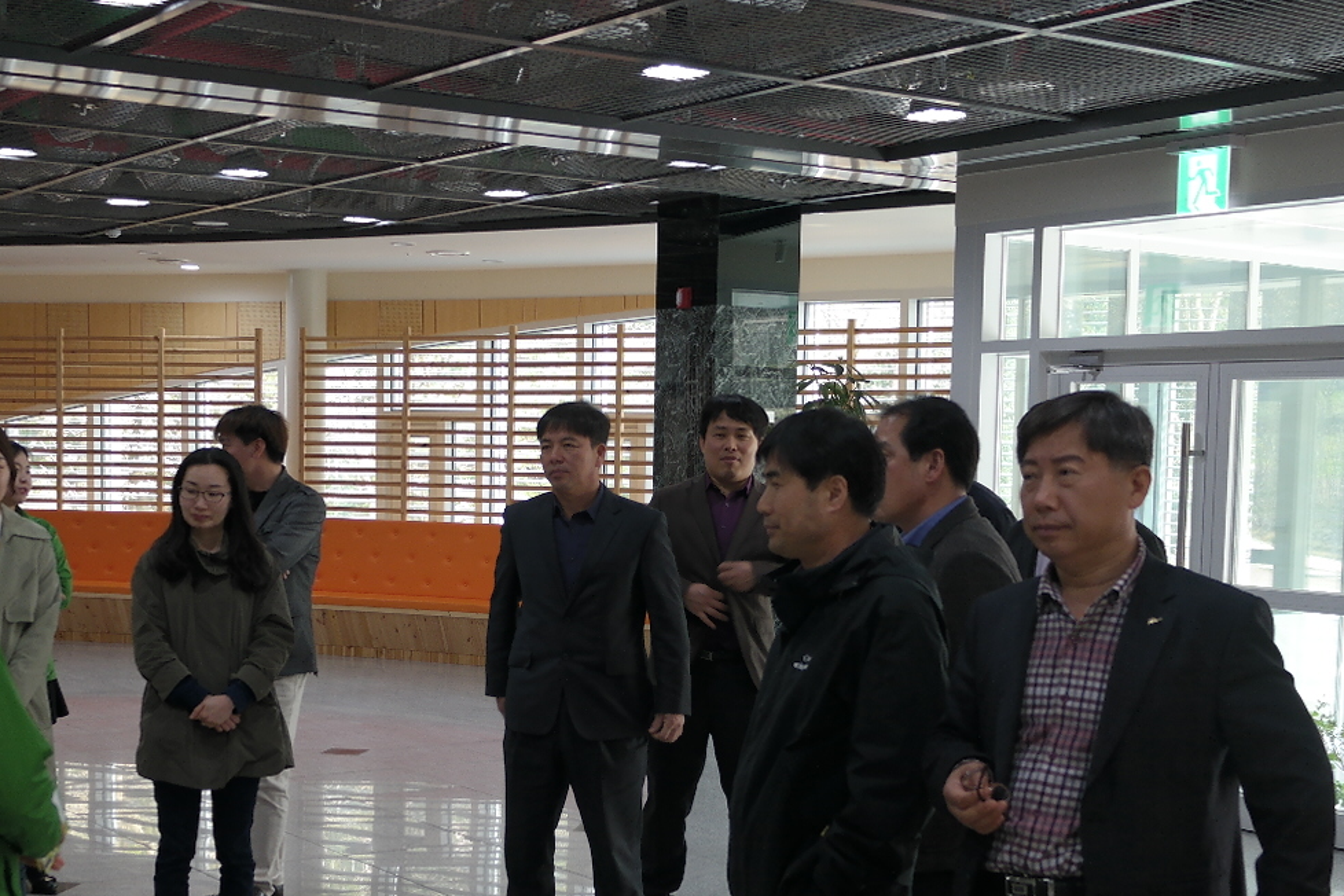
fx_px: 1979
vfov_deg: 25.3
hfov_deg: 37.5
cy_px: 628
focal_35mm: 53
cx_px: 592
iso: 200
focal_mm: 20
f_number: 3.5
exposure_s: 1/40
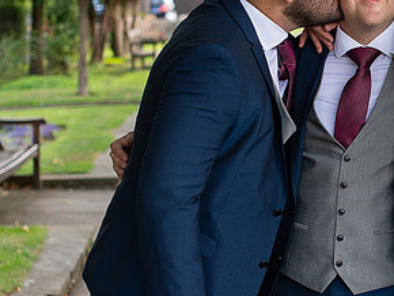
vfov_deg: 12.1
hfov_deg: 15.8
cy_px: 162
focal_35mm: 123
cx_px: 369
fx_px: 1401
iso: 100
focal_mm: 35
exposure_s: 1/125
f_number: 2.5
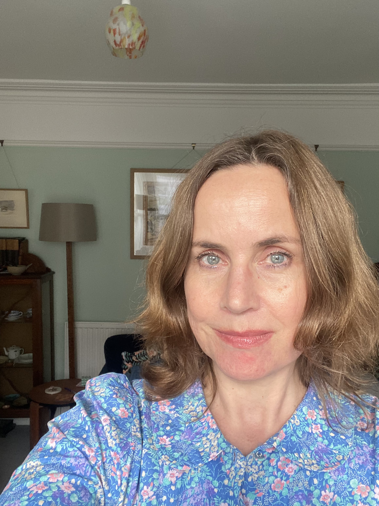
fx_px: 438
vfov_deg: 60.0
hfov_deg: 46.8
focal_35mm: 30
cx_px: 190
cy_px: 253
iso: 100
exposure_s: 1/117
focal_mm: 2.71
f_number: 2.2
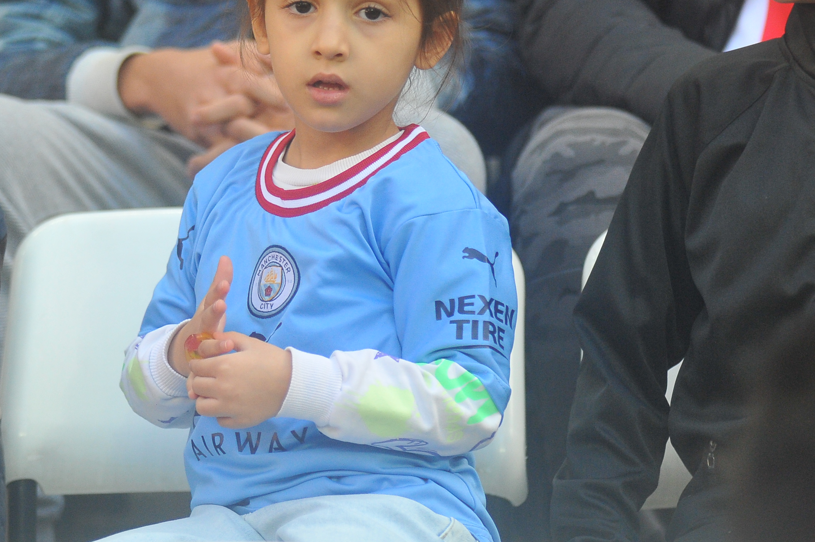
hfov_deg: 8.1
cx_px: 338
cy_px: 71
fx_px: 5746
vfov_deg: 5.4
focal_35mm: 254
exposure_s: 1/3200
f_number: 3.5
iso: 2000
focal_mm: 135
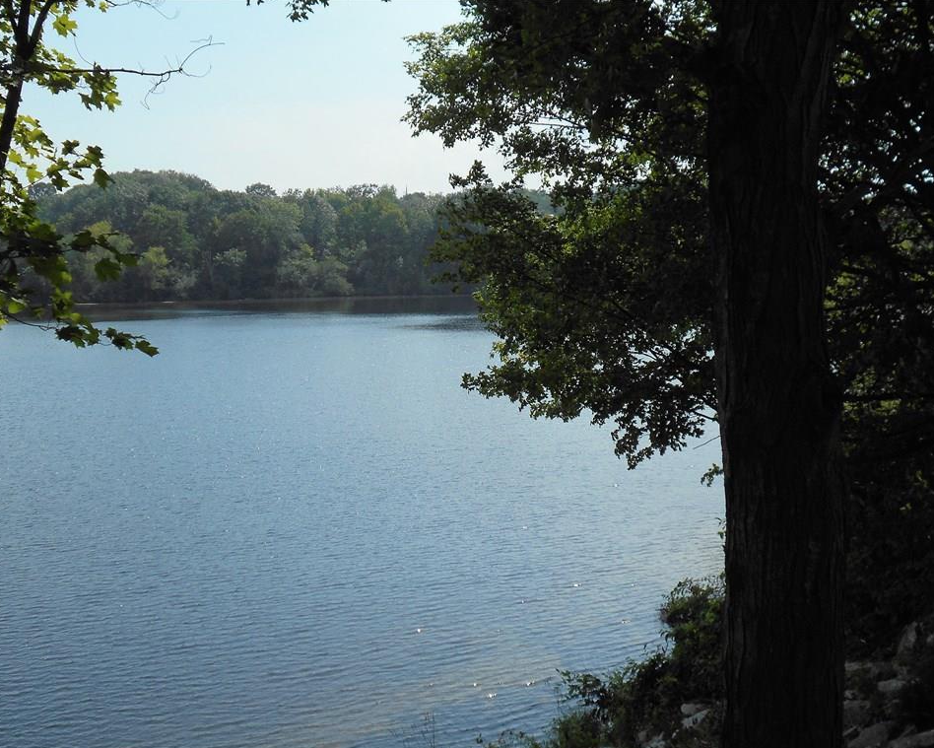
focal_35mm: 39
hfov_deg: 46.8
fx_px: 1078
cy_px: 376
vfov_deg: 38.2
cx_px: 434
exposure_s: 1/1000
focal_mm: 6.7
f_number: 3.9
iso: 80
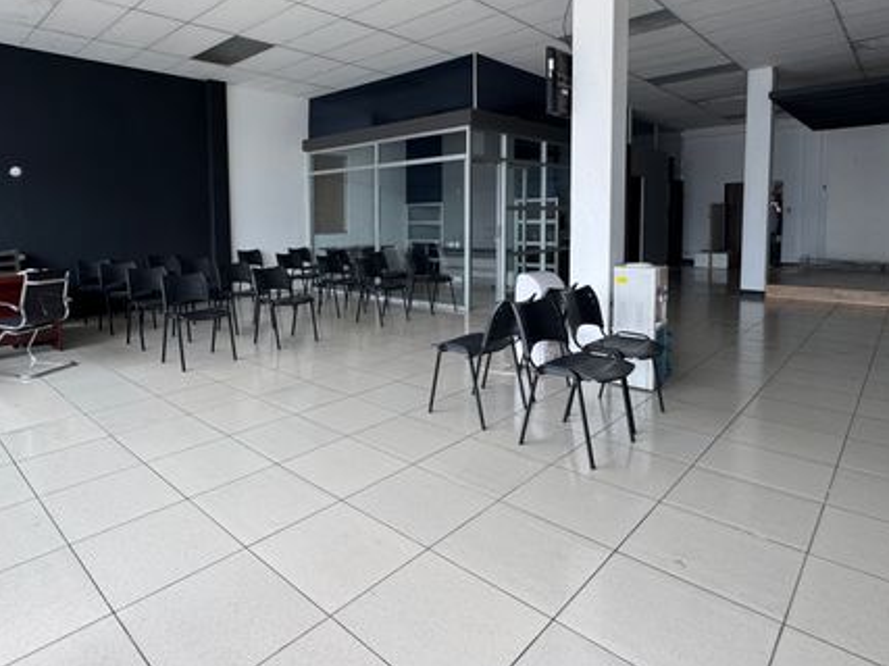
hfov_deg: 77.9
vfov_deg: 62.6
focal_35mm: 21
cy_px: 252
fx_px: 539
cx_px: 348
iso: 80
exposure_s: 1/99
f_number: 2.2
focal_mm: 2.22
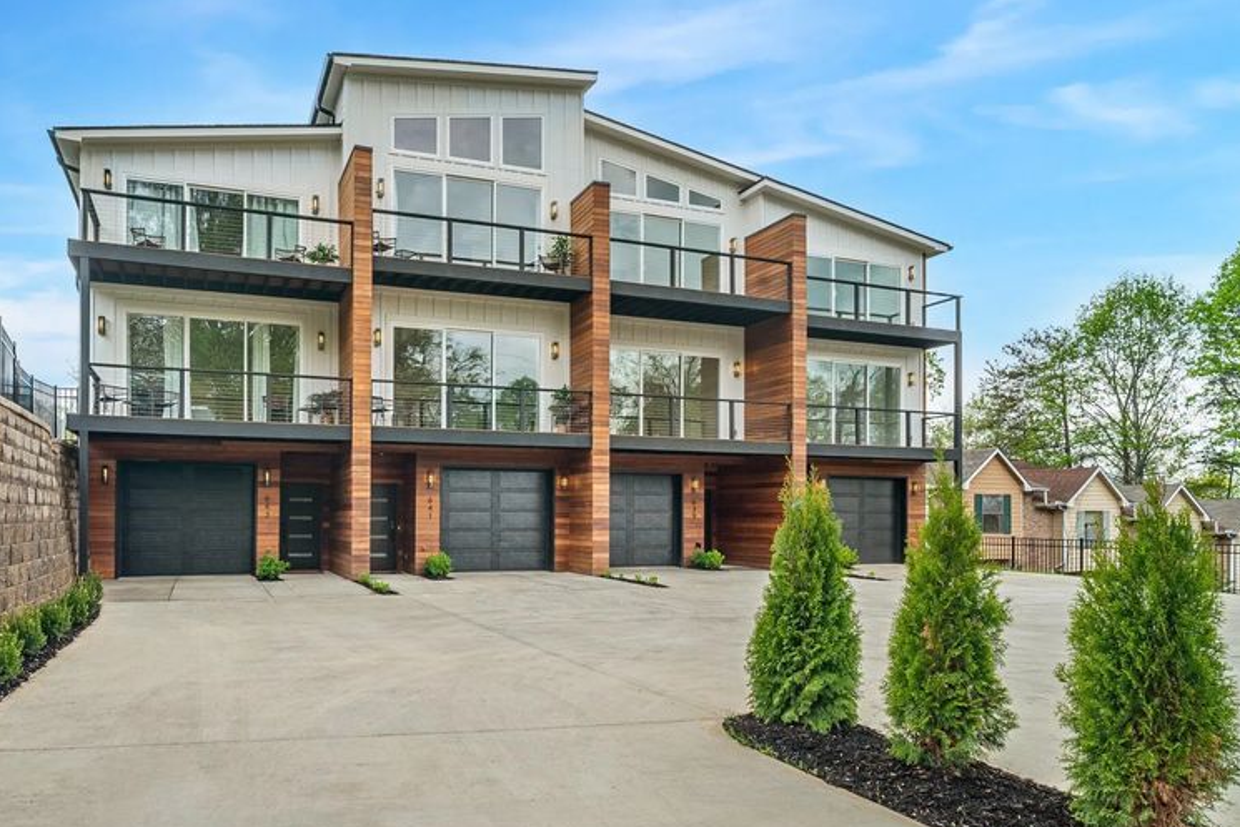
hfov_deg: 77.4
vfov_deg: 56.6
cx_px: 476
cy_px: 513
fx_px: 758
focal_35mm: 22
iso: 200
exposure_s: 1/640
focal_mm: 16
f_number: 8
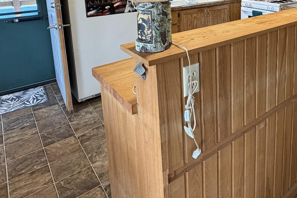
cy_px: 10
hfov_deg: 56.4
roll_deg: +0.5
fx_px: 256
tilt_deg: -9.3
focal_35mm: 31
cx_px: 233
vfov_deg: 38.6
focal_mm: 2.22
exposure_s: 1/60
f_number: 2.2
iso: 400
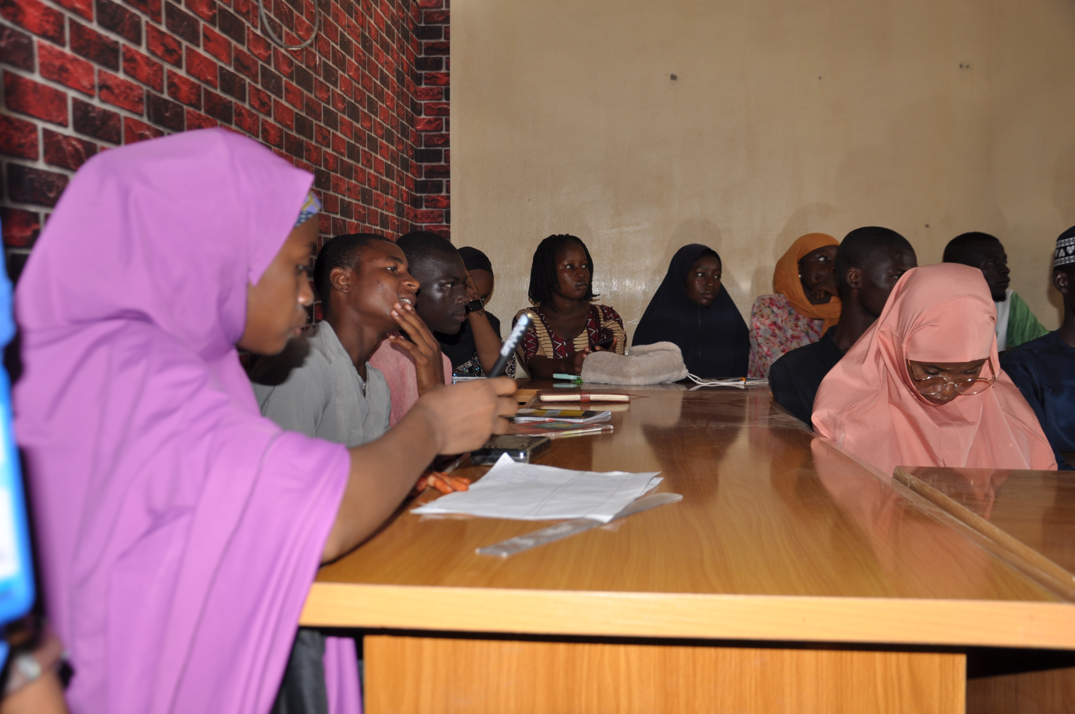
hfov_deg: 53.2
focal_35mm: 36
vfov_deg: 36.8
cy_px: 357
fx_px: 1074
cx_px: 538
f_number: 3.8
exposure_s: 1/60
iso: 200
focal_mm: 24
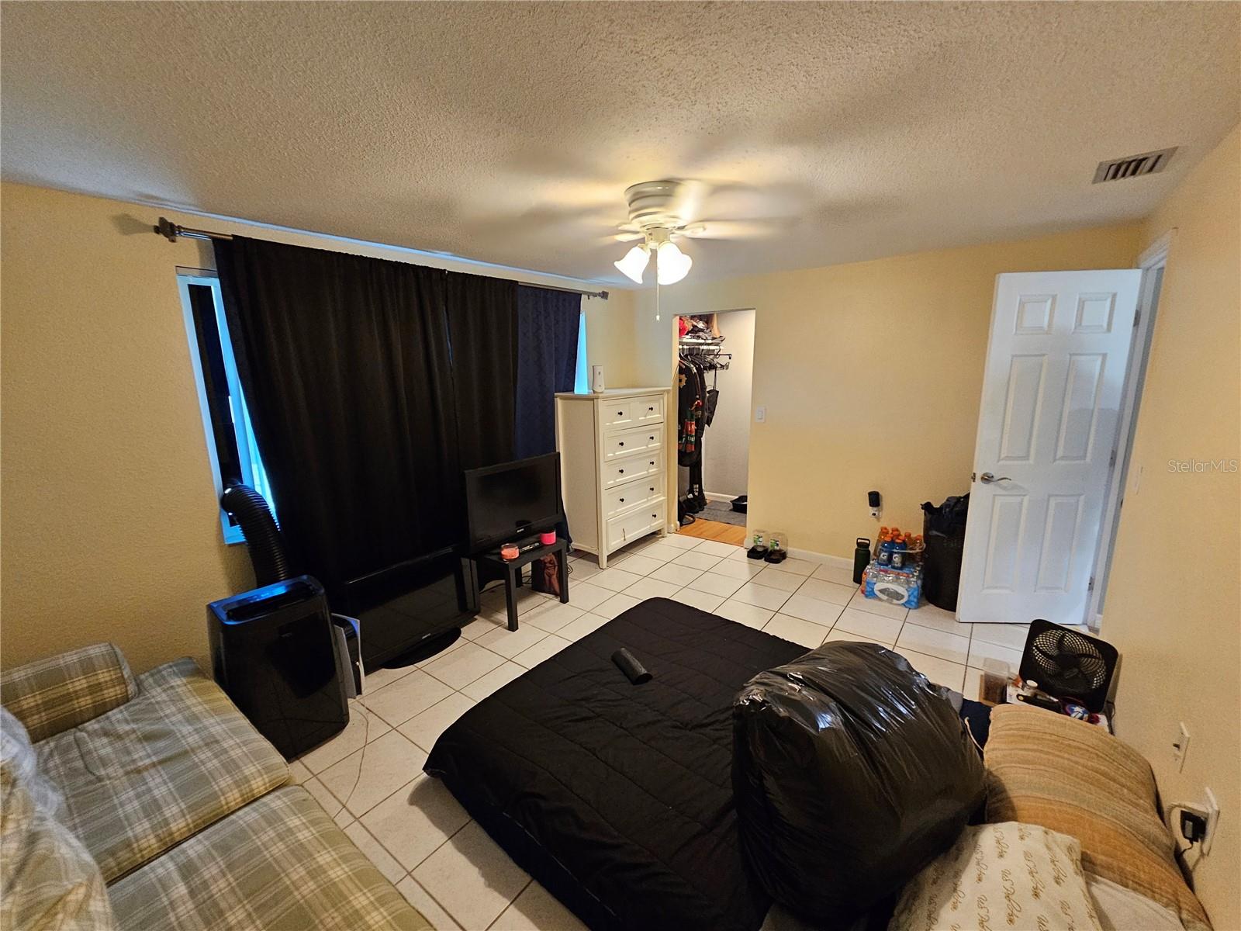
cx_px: 620
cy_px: 466
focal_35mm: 13
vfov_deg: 89.9
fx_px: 466
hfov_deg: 106.2
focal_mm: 2.2
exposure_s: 1/30
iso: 500
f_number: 2.2
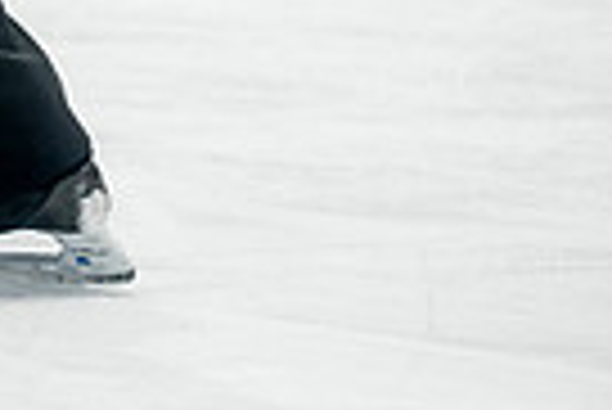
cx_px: -582
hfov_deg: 3.3
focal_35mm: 619
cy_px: -353
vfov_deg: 2.2
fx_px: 10534
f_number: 3.2
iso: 1600
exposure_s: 1/800
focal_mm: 135
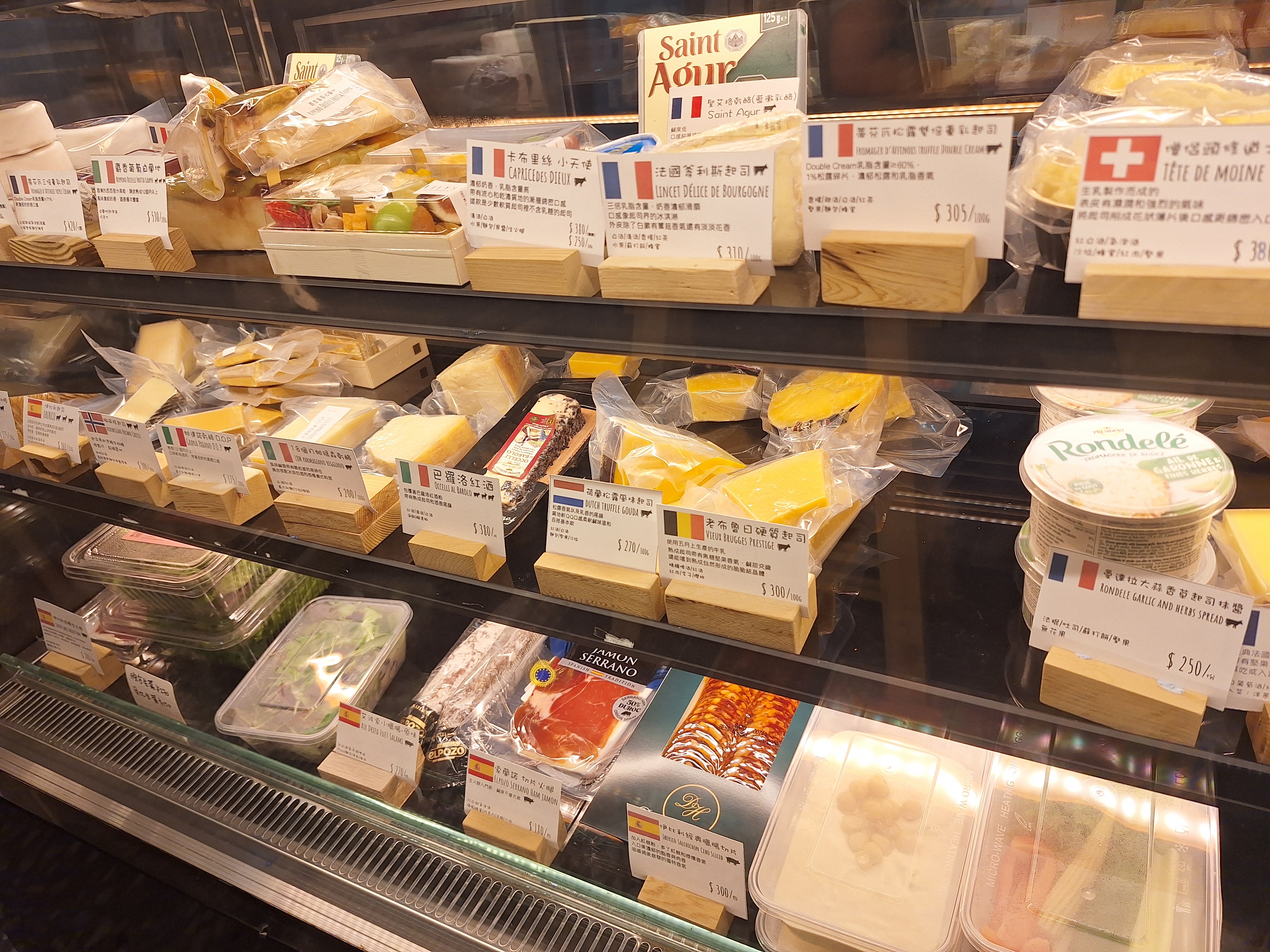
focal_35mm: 23
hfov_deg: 73.9
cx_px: 635
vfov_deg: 58.9
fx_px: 844
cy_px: 476
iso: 40
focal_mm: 5.54
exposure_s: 1/142
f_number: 1.8
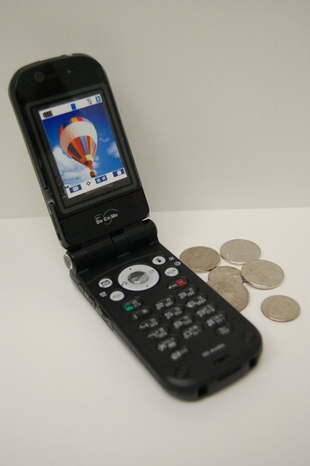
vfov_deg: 43.6
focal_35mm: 45
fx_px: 583
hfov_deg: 29.8
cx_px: 155
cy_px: 233
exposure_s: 1/125
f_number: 4.2
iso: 1600
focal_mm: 30
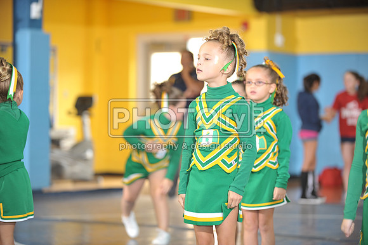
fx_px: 1277
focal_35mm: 125
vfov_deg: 11.0
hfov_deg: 16.4
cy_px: 122
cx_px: 184
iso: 500
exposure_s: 1/100
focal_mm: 125
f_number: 2.8
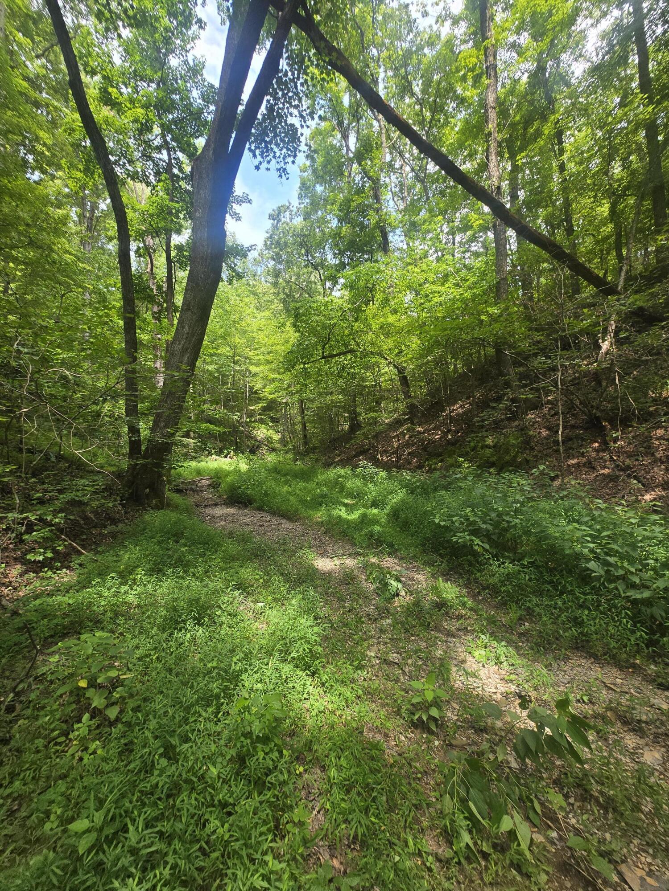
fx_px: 335
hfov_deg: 89.9
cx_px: 334
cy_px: 446
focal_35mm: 13
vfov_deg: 106.2
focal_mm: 1.7
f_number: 2.2
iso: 25
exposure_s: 1/149
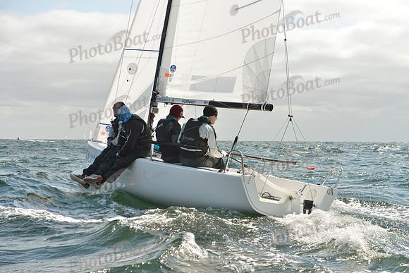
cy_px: 136
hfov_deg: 28.8
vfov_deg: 19.5
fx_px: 795
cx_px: 204
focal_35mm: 70
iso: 400
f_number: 6.3
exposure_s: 1/1600
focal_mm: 70
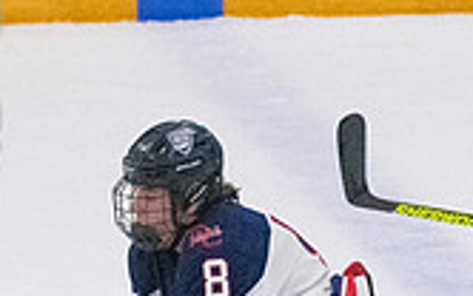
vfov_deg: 1.8
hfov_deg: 2.9
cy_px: 447
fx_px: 9262
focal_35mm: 718
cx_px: 319
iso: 8000
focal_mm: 135
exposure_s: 1/1600
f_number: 5
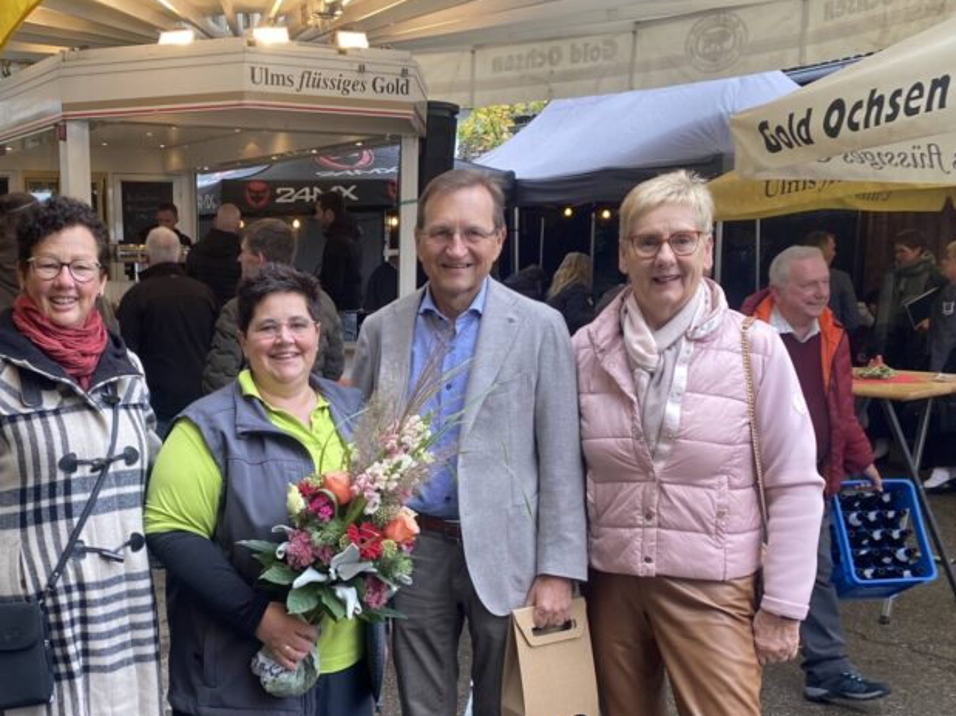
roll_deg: +0.7
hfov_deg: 42.6
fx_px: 1187
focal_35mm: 43
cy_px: 491
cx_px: 247
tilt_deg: -11.1
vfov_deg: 33.2
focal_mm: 4.25
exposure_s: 1/100
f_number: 1.8
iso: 80
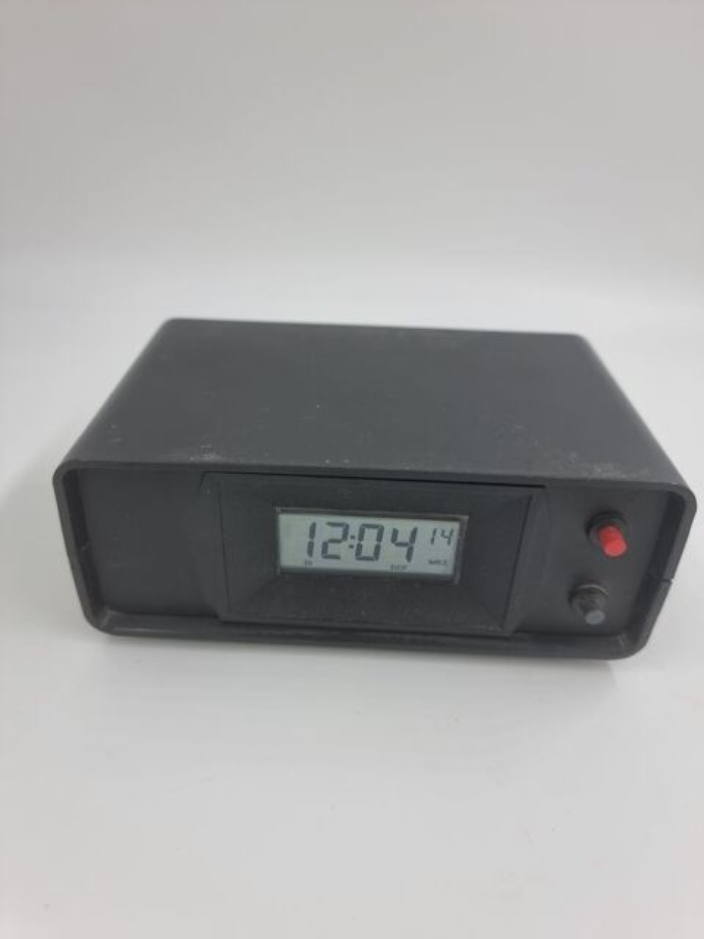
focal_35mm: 24
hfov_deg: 56.8
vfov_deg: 71.6
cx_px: 352
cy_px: 470
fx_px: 651
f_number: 1.8
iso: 50
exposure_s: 1/100
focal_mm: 6.7
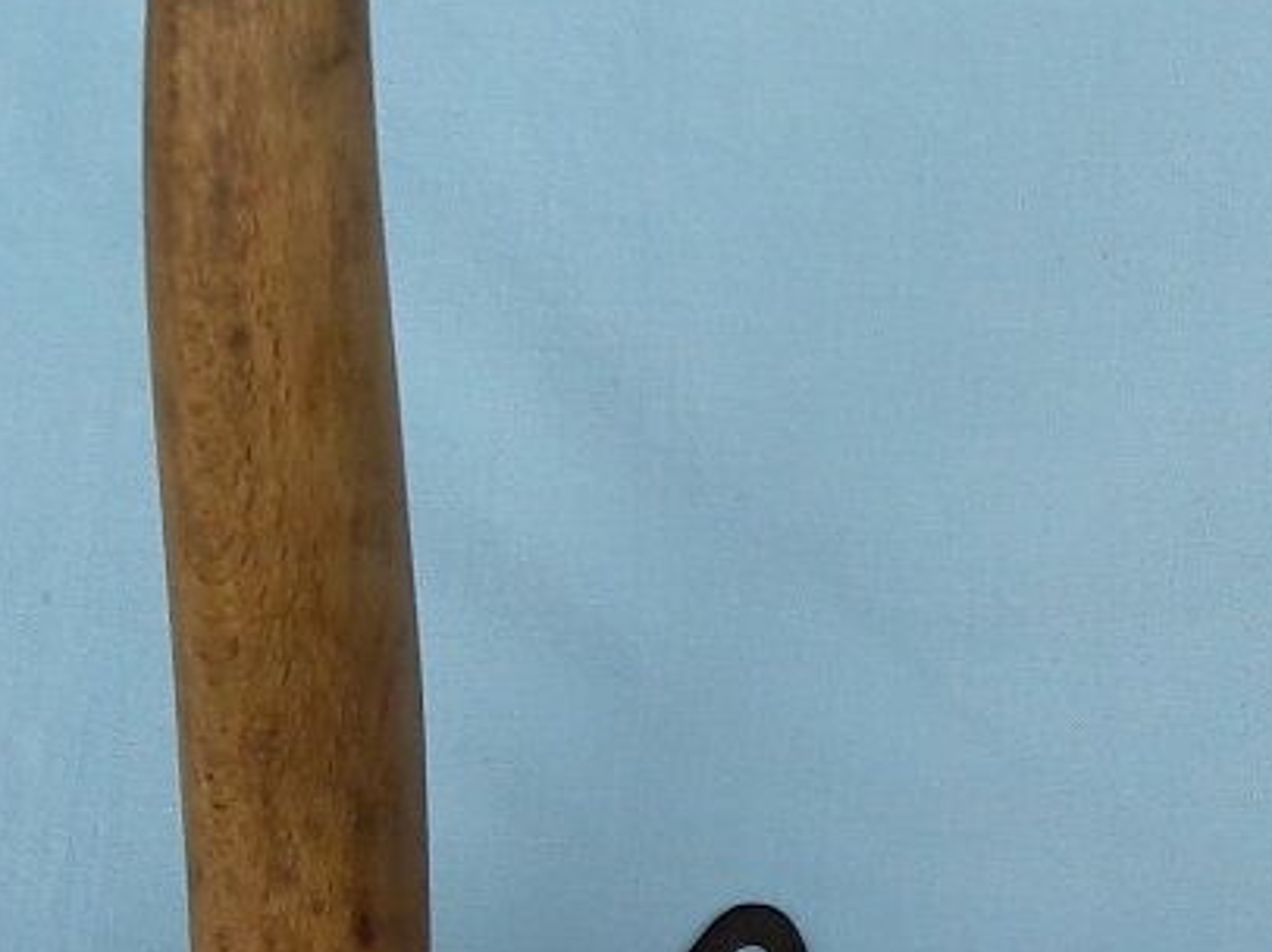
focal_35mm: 114
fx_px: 4187
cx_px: 1447
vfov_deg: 13.0
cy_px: 396
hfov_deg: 16.7
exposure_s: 1/659
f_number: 1.9
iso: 40
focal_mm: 3.7
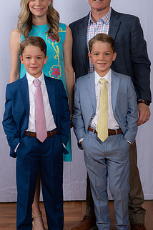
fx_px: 517
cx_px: 83
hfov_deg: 16.8
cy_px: 101
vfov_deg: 25.1
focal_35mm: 81
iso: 250
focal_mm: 58
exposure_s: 1/160
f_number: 8
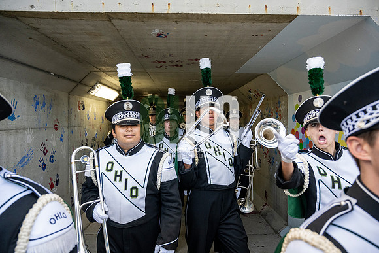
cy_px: 126
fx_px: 253
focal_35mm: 24
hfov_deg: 73.7
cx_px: 190
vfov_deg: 53.2
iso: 1600
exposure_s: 1/800
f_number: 4
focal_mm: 24
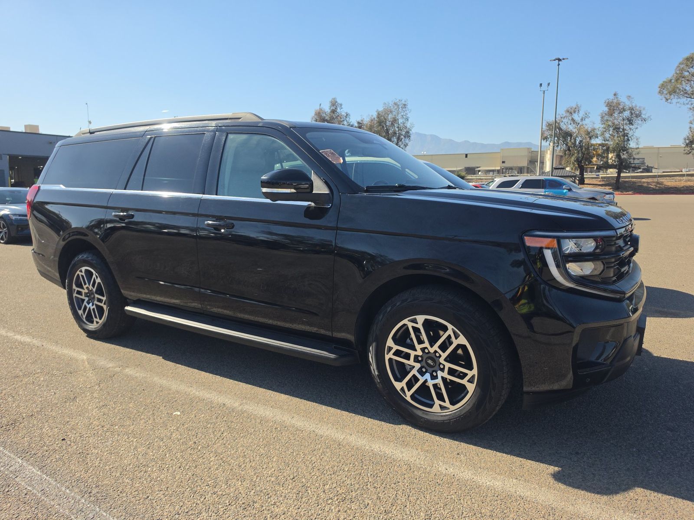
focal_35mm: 23
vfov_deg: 58.9
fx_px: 461
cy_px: 260
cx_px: 347
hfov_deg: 73.9
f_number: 1.4
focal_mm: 6.5
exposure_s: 1/4765
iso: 64
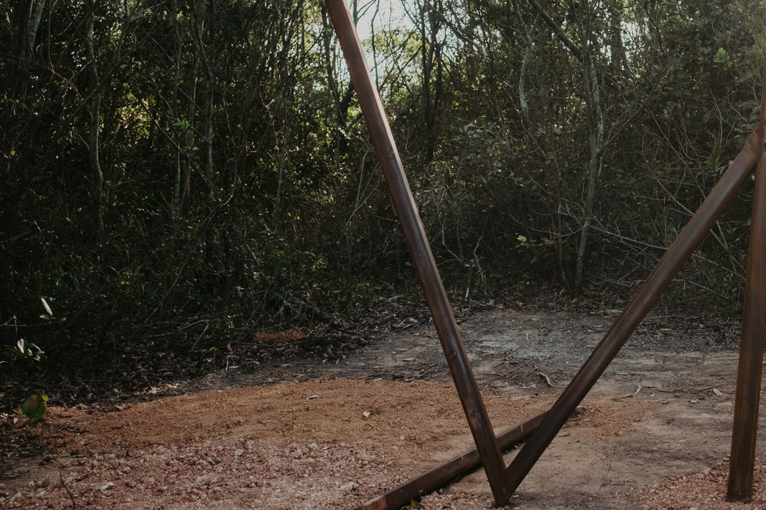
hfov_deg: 34.1
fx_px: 1212
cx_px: 607
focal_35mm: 57
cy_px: 175
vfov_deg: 23.7
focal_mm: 23
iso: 200
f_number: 2.2
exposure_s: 1/1000
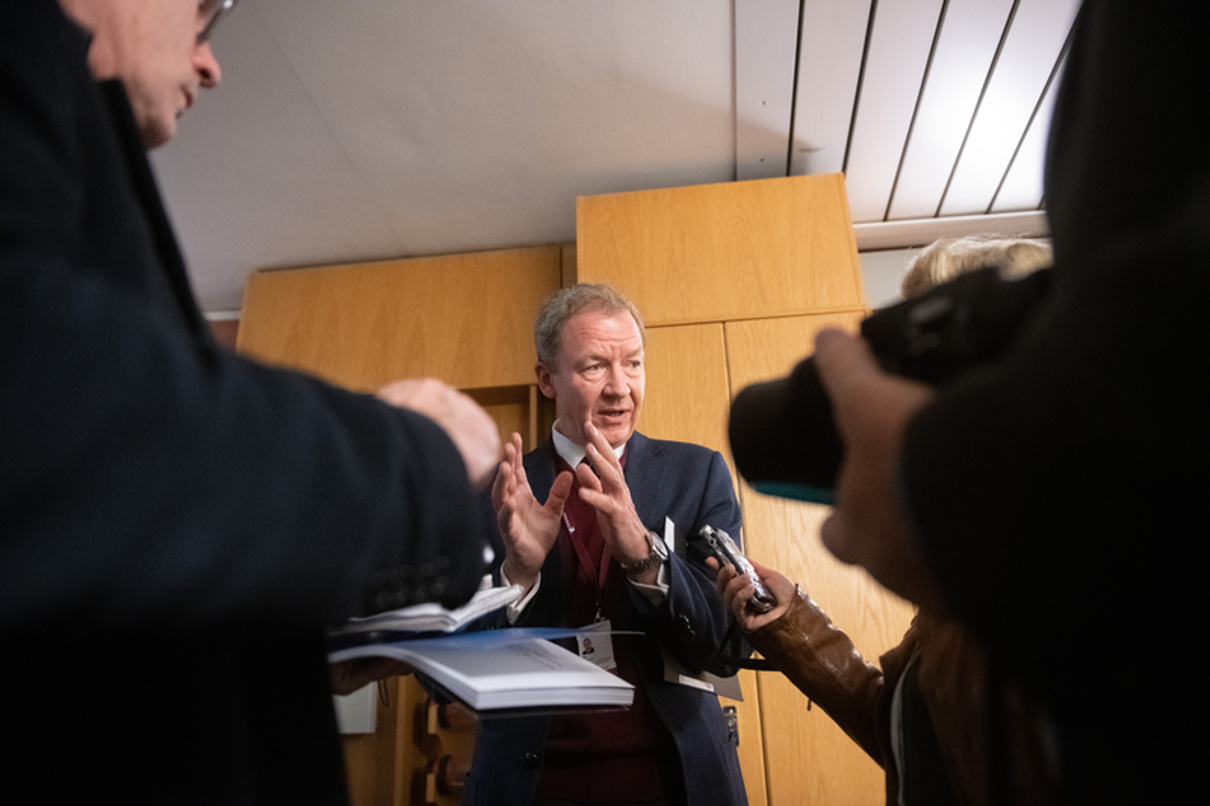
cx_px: 605
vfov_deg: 53.1
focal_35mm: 24
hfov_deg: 73.8
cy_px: 403
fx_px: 806
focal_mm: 24
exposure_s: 1/160
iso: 6400
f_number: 2.8
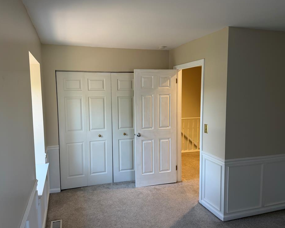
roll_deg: +0.2
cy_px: 112
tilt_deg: -4.7
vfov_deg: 54.9
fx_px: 219
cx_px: 132
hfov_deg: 65.9
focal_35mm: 26
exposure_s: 1/60
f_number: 1.78
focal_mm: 6.76
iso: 125
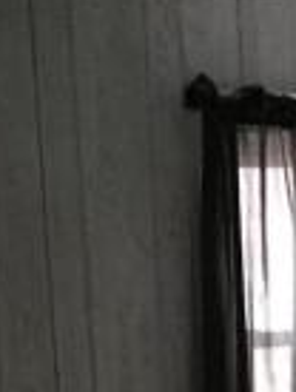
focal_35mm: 161
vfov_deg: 11.7
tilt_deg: -11.1
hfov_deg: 9.0
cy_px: 577
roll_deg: +2.2
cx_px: 464
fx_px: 1830
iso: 640
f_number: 2.2
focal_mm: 4.15
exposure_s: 1/15
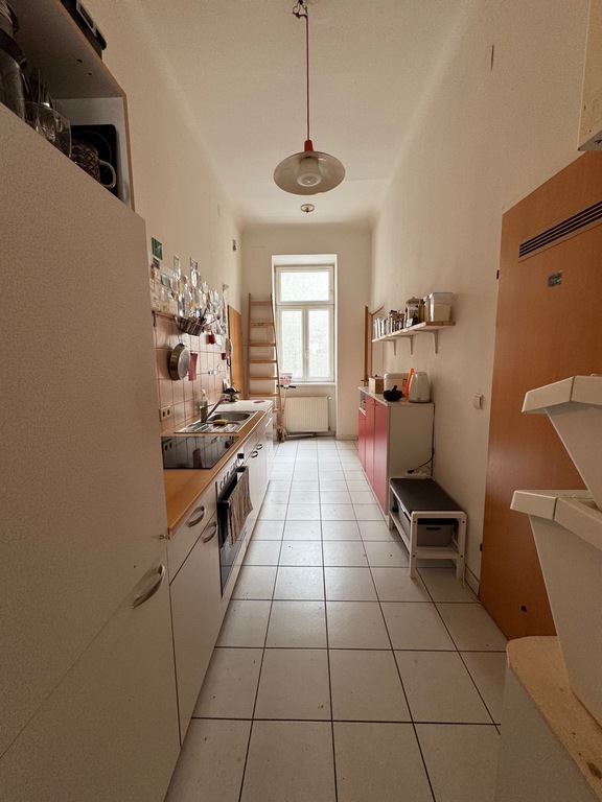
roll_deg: +1.0
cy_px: 401
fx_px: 325
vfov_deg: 102.1
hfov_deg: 85.7
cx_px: 301
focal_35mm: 14
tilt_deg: -6.9
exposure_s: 1/100
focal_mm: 2.22
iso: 125
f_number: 2.2
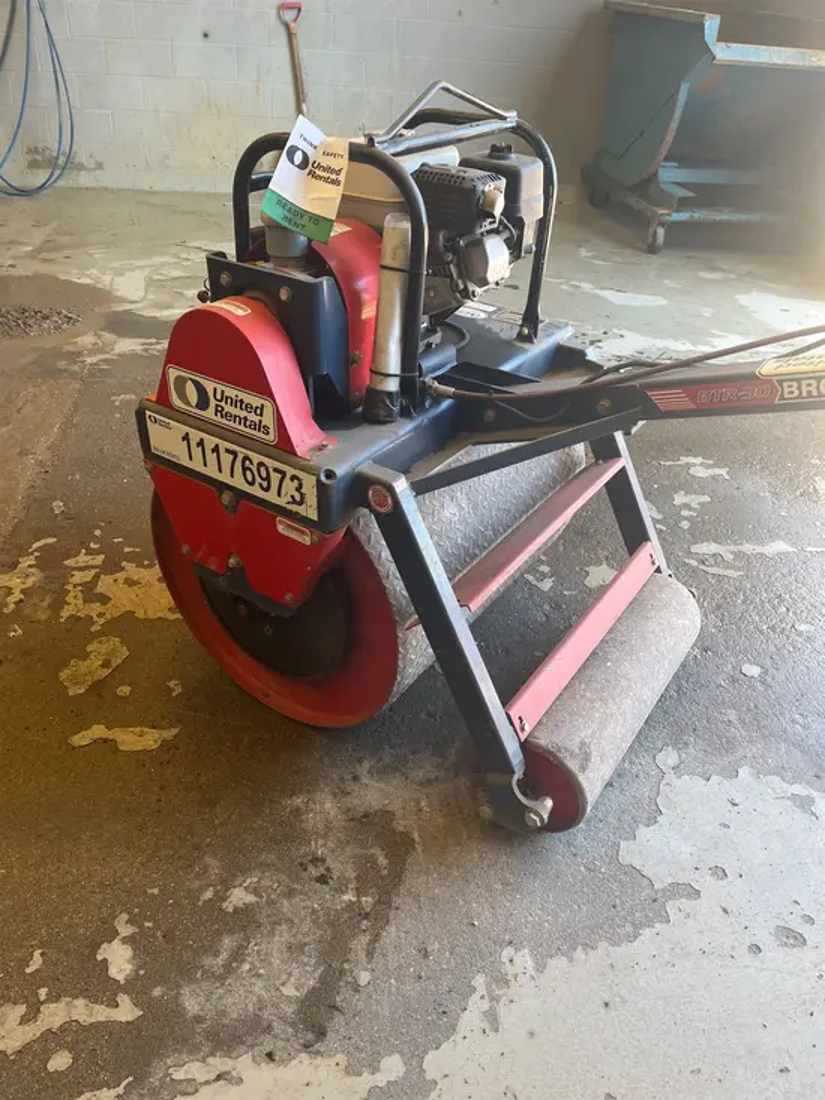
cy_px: 550
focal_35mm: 26
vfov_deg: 67.3
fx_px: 826
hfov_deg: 53.1
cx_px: 412
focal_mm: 5.1
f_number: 1.6
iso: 80
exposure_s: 1/121
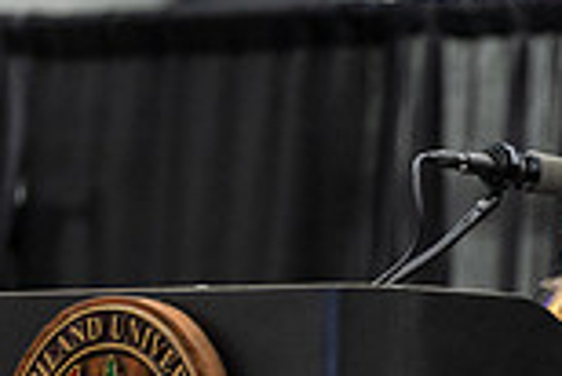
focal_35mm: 697
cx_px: 577
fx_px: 10891
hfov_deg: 3.0
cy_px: 454
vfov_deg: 2.0
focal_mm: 185
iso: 2500
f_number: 2.8
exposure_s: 1/200
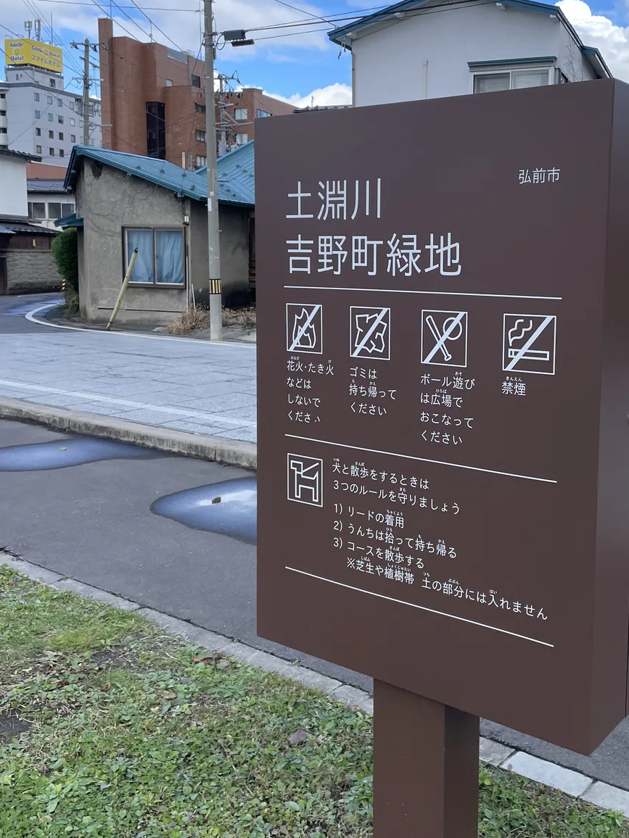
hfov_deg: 39.1
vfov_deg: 51.2
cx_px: 429
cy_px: 366
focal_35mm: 36
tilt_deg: -6.8
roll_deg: -1.1
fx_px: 872
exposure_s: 1/1062
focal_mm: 4.2
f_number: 1.6
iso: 32
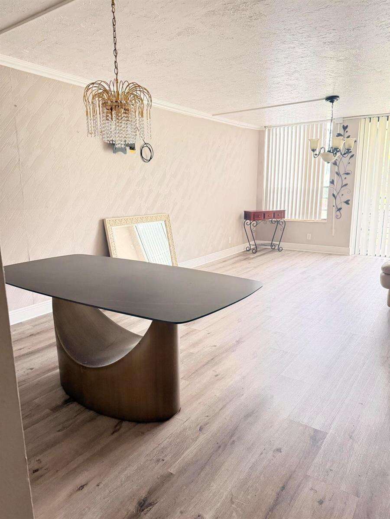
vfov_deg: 71.6
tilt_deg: -11.1
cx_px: 195
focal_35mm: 24
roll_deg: +1.8
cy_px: 260
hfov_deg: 56.8
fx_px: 361
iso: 800
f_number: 1.78
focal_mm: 6.76
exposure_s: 1/60
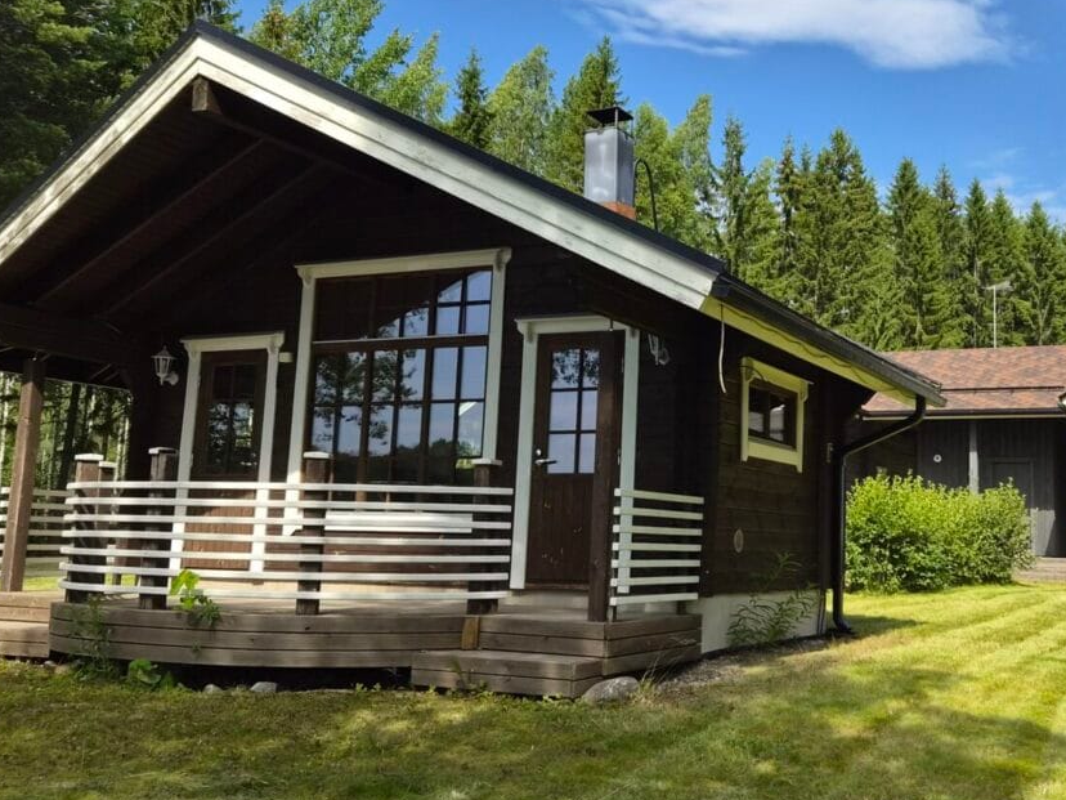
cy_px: 377
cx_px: 727
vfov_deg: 35.9
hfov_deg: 45.9
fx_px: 1232
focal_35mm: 40
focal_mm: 5.4
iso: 80
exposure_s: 1/3360
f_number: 1.8
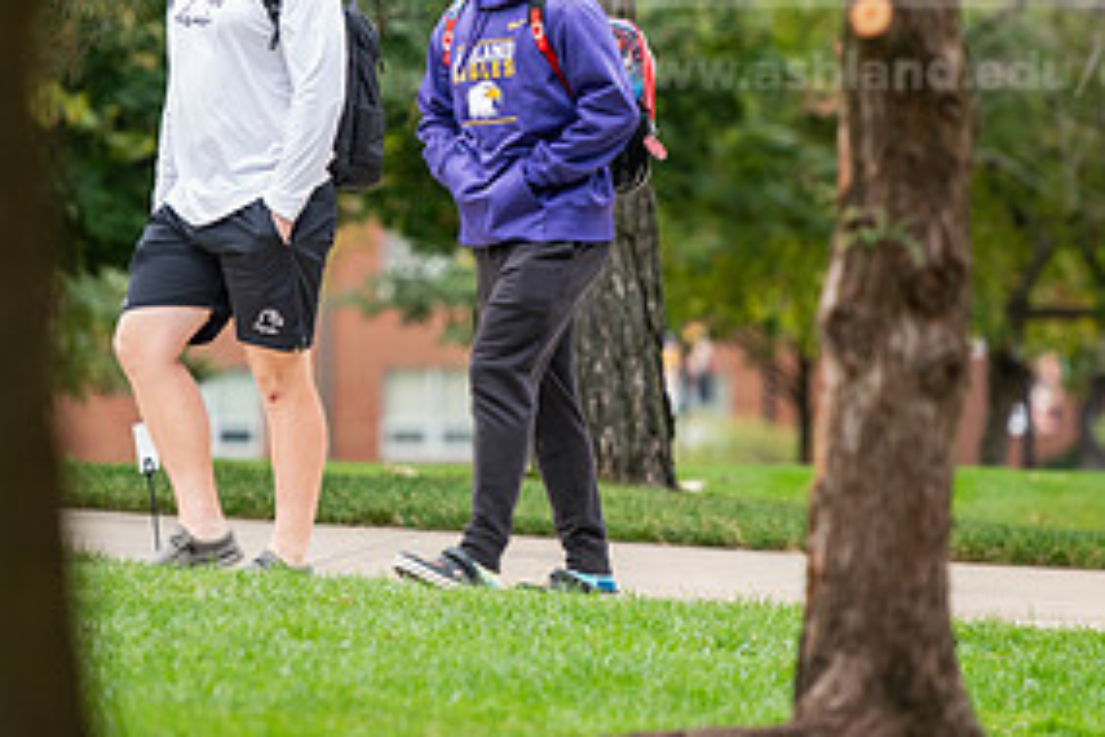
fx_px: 11571
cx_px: 430
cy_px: 153
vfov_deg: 3.6
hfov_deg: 5.5
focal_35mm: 377
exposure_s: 1/320
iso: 320
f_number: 3.2
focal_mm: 185
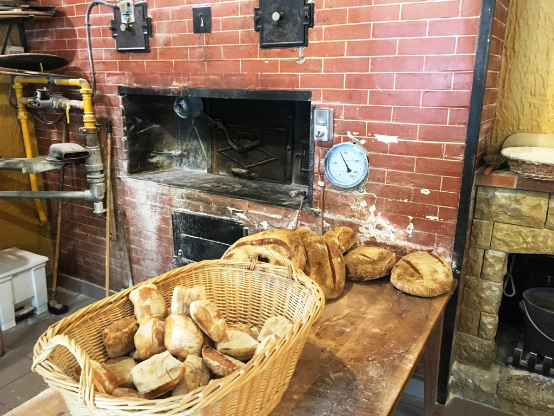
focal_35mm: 29
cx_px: 277
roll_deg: -1.5
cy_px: 208
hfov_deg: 61.7
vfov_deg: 48.2
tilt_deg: -15.6
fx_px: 464
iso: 200
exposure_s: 1/20
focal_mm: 4.15
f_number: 2.2
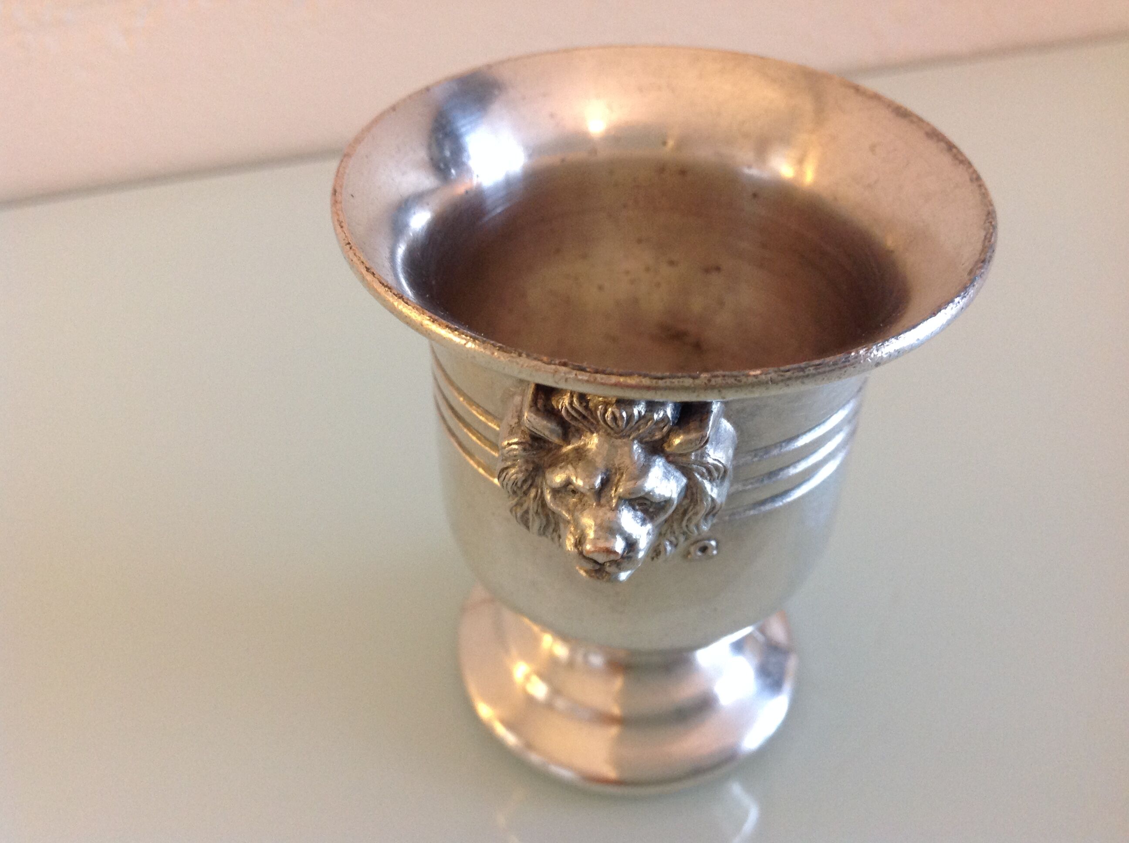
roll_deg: +0.9
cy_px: 422
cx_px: 564
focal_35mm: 35
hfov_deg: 52.7
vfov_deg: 40.6
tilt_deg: -39.9
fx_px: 1140
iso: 160
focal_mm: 4.28
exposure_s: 1/15
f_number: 2.4
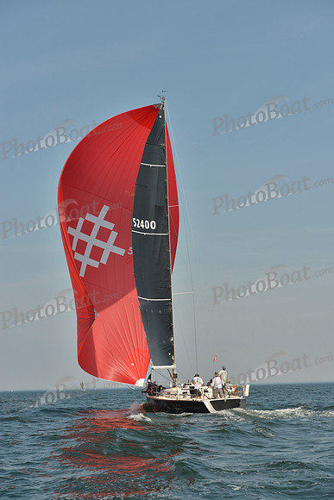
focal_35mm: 70
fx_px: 974
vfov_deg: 28.8
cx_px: 167
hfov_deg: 19.5
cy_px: 250
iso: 200
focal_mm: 70
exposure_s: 1/1250
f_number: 7.1
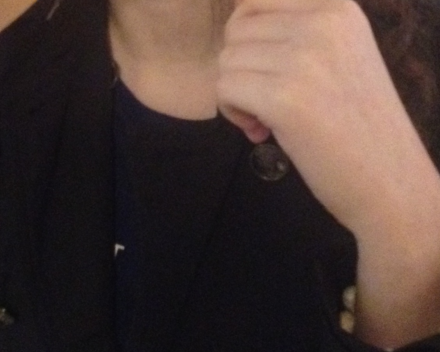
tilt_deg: -6.5
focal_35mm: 99
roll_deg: +2.9
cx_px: 134
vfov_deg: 15.2
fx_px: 1289
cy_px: -21
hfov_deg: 19.3
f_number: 2.4
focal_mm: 4.28
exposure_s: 1/15
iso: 500
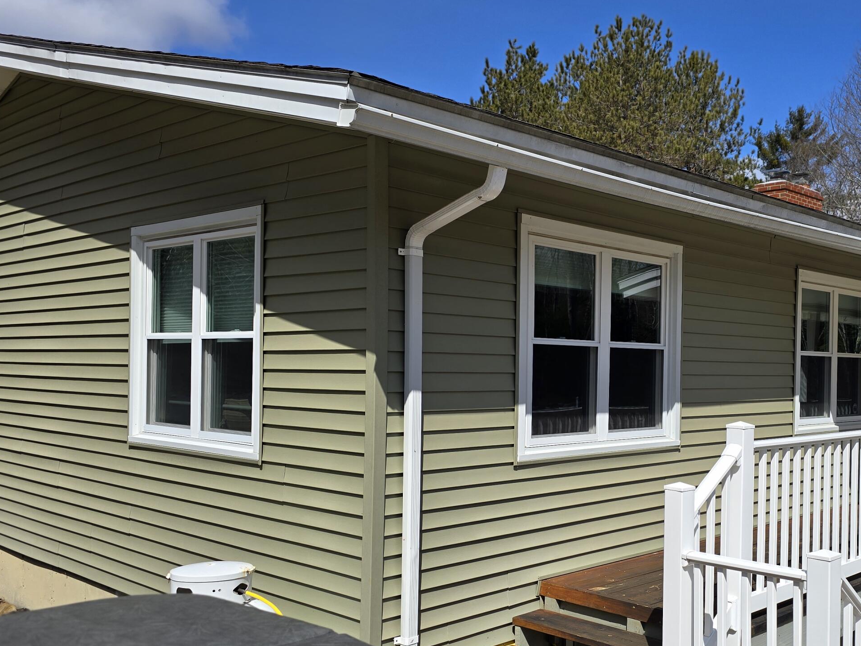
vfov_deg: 39.6
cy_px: 364
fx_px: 895
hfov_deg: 50.0
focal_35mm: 36
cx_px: 606
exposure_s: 1/1212
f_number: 1.7
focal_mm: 6.3
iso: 12
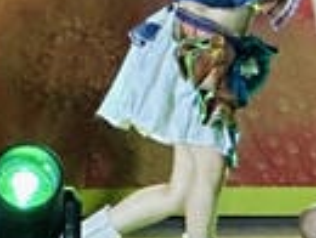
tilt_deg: +4.3
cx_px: 639
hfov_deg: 3.3
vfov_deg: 2.5
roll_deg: +0.5
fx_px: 5405
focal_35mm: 591
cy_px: -432
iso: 125
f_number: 2.8
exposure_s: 1/33
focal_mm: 9
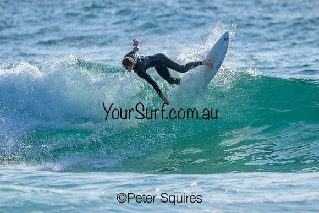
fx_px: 7090
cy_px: 106
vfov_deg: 1.7
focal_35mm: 800
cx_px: 160
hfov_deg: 2.6
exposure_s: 1/2000
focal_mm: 800
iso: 250
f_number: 6.3
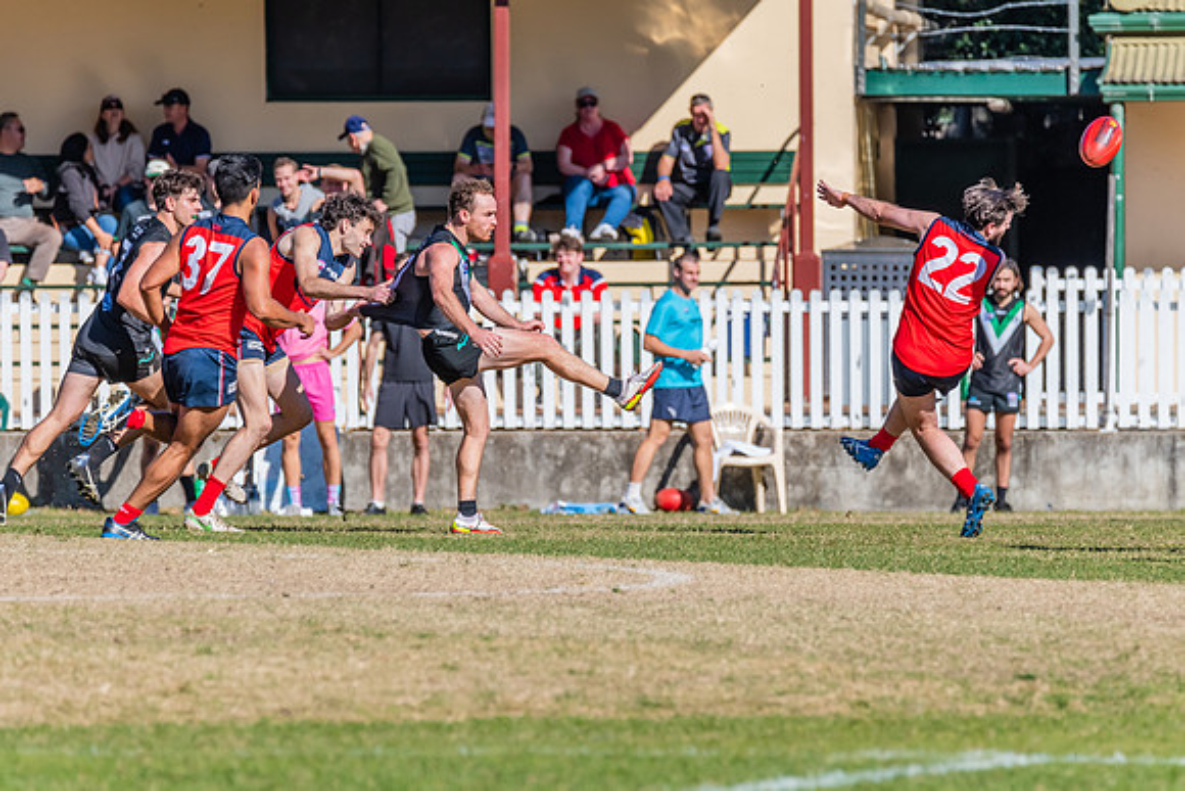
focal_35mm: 495
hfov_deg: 4.2
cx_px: 617
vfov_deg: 2.8
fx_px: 16298
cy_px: 409
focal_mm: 450
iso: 800
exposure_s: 1/1600
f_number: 11
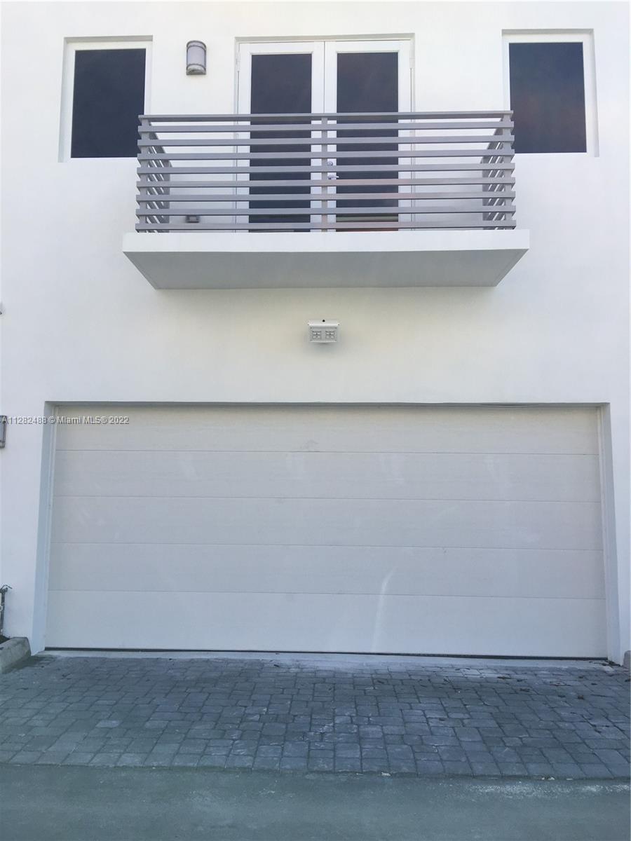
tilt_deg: +7.6
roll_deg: +0.3
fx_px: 705
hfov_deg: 48.2
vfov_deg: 61.7
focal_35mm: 29
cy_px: 420
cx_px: 316
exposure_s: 1/1054
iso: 25
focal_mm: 4.15
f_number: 2.2
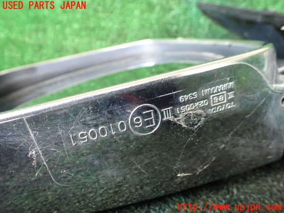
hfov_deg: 60.0
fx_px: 246
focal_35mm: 30
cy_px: 106
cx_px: 142
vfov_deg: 46.8
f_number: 2.3
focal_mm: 5.4
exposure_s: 1/125
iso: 640
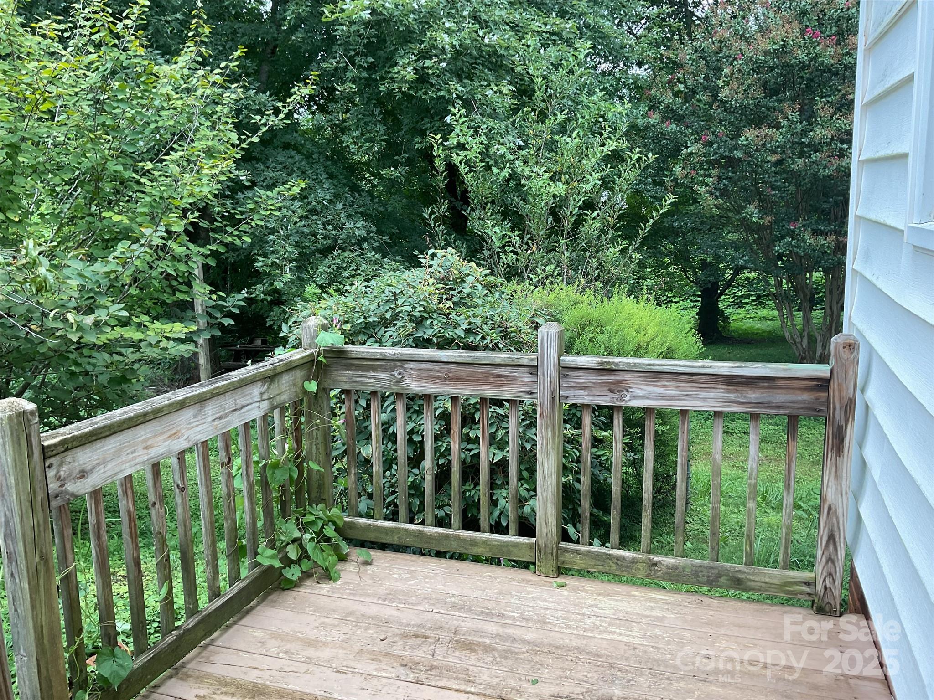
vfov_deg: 48.2
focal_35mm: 29
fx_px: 782
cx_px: 467
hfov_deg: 61.7
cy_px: 350
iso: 40
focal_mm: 3
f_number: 1.8
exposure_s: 1/120
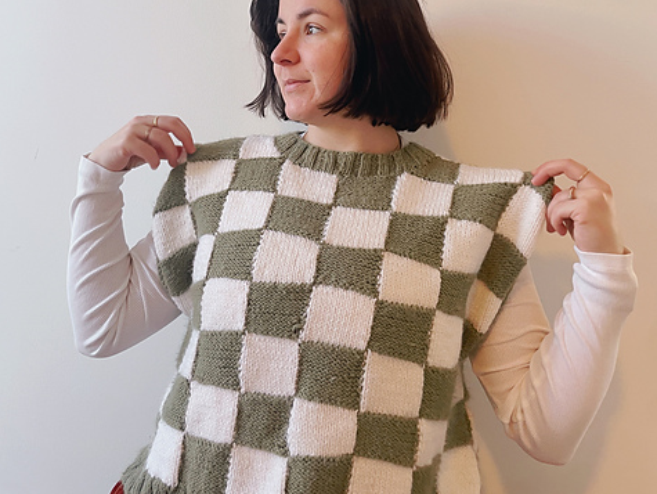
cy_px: 62
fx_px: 665
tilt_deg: +7.6
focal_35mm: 35
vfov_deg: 38.3
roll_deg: -4.4
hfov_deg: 52.6
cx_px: 328
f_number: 1.6
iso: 80
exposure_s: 1/60
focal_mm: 4.2
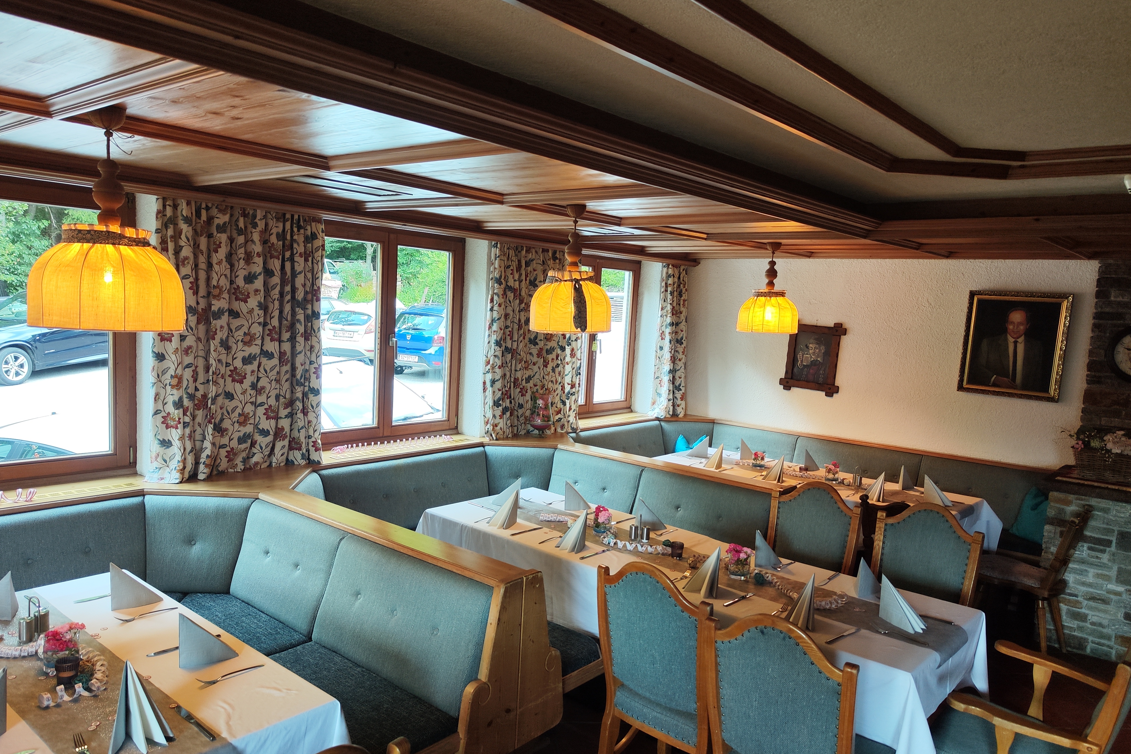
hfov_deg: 71.5
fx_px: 785
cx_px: 550
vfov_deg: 51.3
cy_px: 400
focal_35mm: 25
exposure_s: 1/100
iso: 349
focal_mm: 7.01
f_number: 1.69
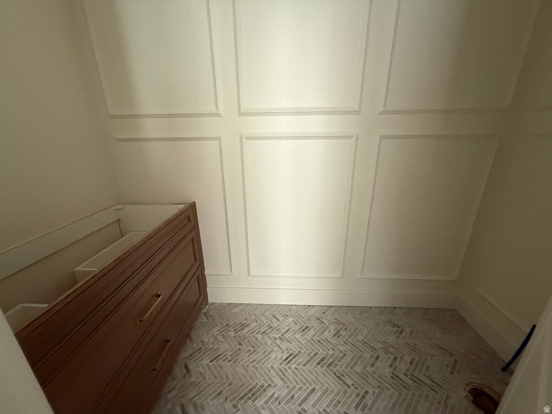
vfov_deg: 85.7
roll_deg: +0.5
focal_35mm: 14
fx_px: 223
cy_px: 207
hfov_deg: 102.1
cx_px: 276
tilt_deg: -18.7
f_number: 2.2
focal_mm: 2.22
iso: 640
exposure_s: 1/60
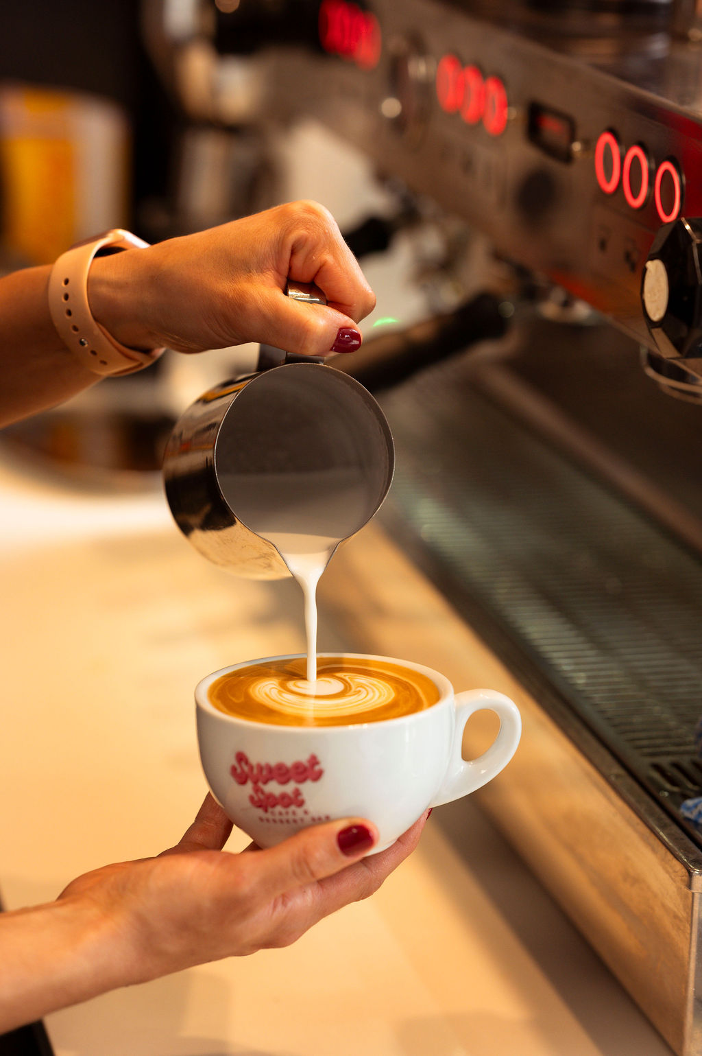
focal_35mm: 85
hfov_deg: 16.1
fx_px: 2489
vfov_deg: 23.9
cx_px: 351
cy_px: 528
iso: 640
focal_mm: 85
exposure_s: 1/320
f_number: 3.2
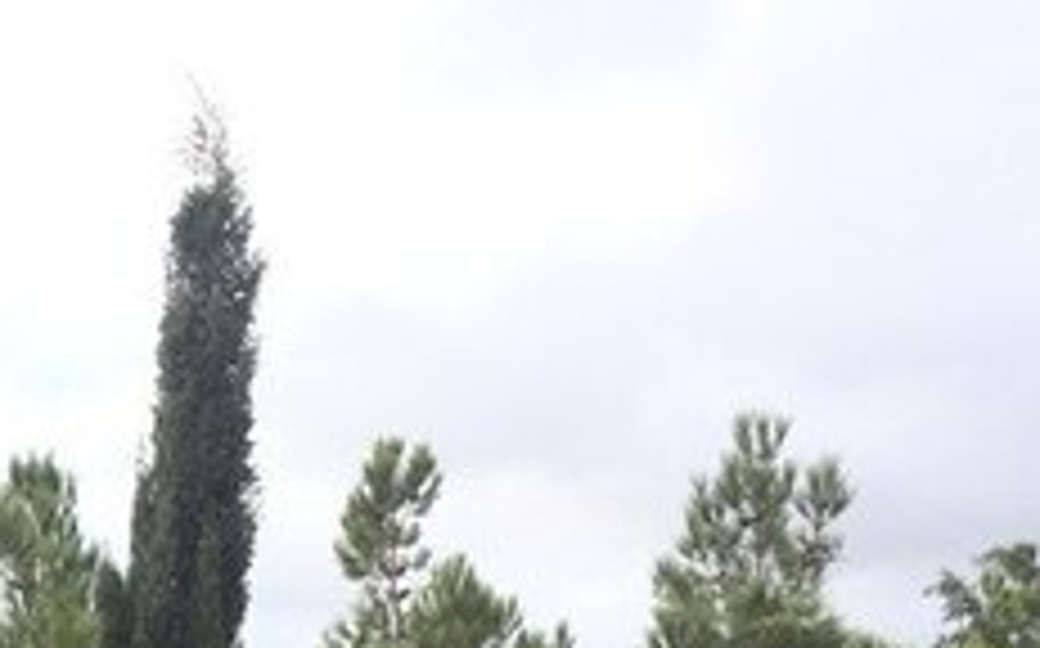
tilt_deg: -6.3
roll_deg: -0.7
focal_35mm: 88
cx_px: -131
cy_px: 1109
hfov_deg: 22.2
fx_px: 2492
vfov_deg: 13.5
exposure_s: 1/855
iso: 32
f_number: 2.2
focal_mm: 4.15
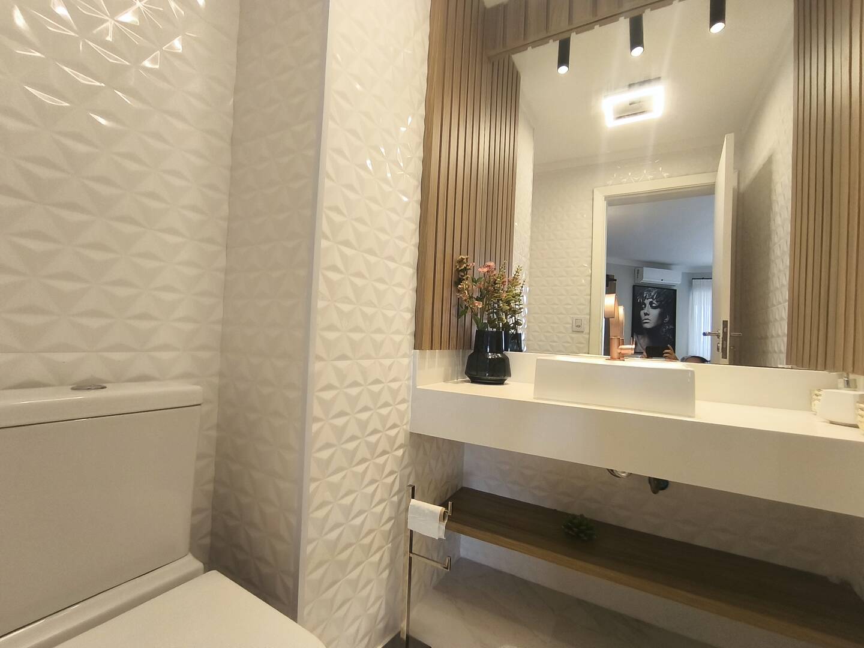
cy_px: 324
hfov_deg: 94.5
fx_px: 399
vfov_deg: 78.1
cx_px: 432
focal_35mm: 16
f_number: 2.2
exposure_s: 1/60
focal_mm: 1.65
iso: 200
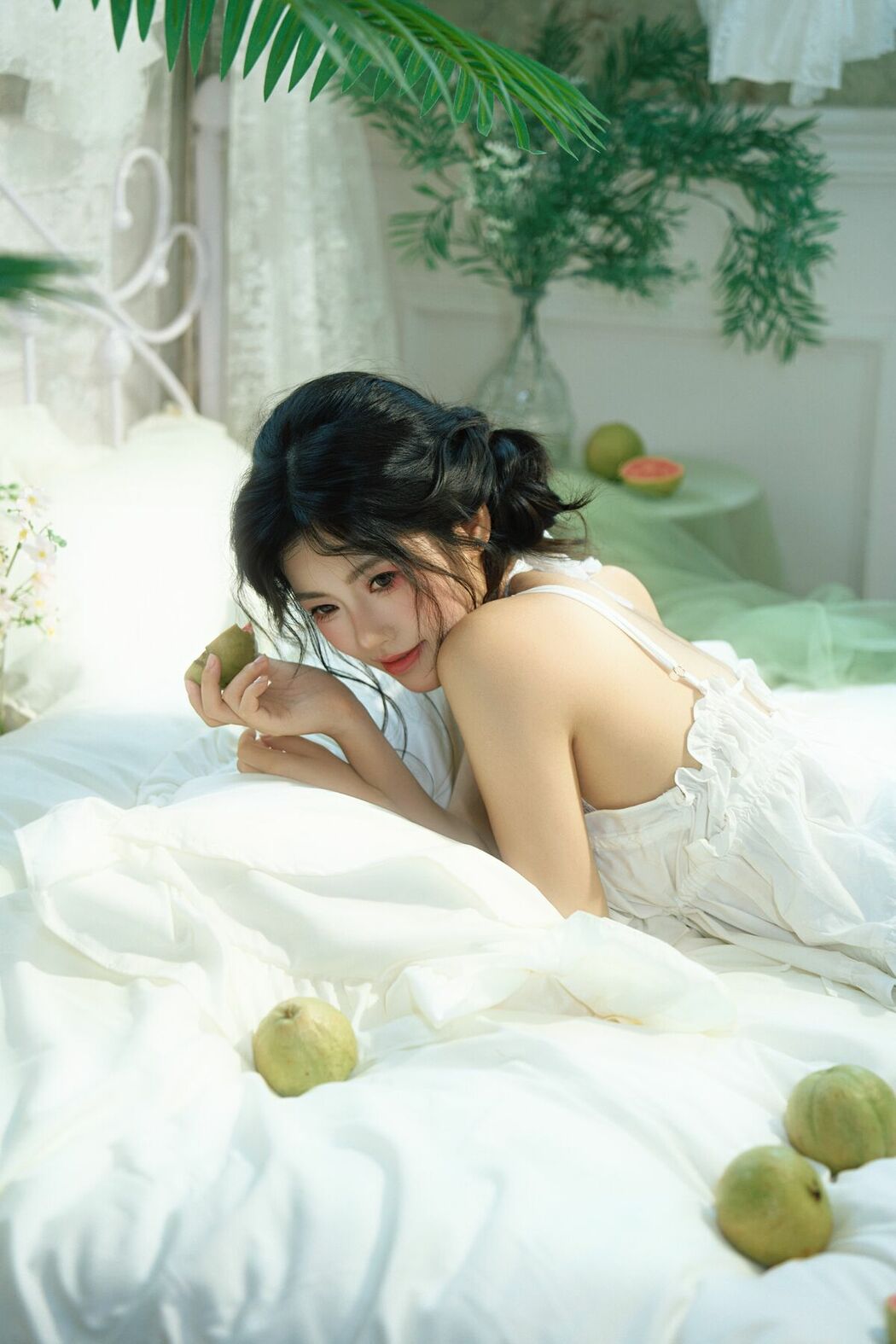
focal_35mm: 66
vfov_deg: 30.5
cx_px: 448
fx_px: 2464
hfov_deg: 20.6
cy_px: 672
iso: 400
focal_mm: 66
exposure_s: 1/250
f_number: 2.8
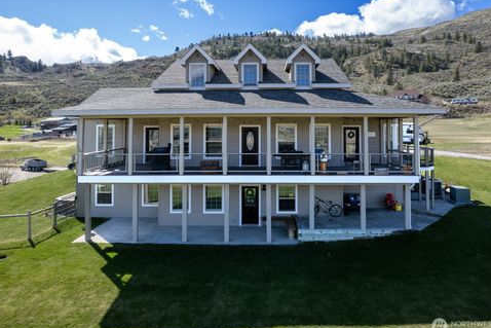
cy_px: 166
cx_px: 249
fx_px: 314
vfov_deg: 55.1
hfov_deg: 76.1
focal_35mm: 23
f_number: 2.8
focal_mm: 8.38
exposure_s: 1/1250
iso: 100
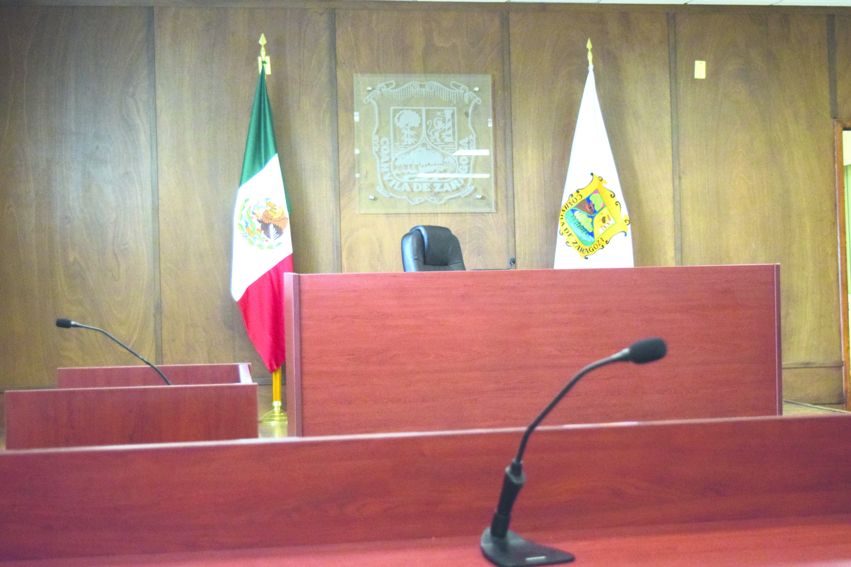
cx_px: 426
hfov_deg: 36.9
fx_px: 1276
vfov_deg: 25.1
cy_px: 284
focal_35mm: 54
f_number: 4.8
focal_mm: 36
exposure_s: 1/60
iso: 4000
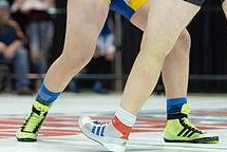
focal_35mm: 229
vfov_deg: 6.0
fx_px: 1446
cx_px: 58
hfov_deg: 9.0
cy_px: -43
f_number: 1.8
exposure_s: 1/500
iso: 2000
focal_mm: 85
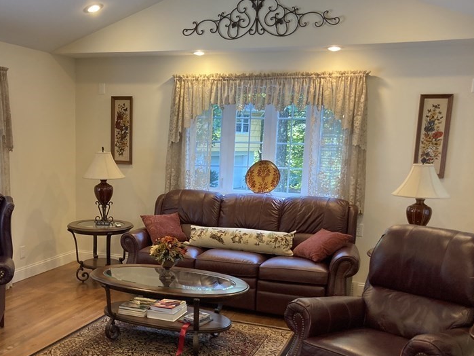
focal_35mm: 41
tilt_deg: -8.6
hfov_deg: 45.3
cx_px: 169
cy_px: 239
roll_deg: -1.6
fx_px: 561
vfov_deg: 34.8
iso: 160
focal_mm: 3.99
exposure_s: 1/60
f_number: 1.8
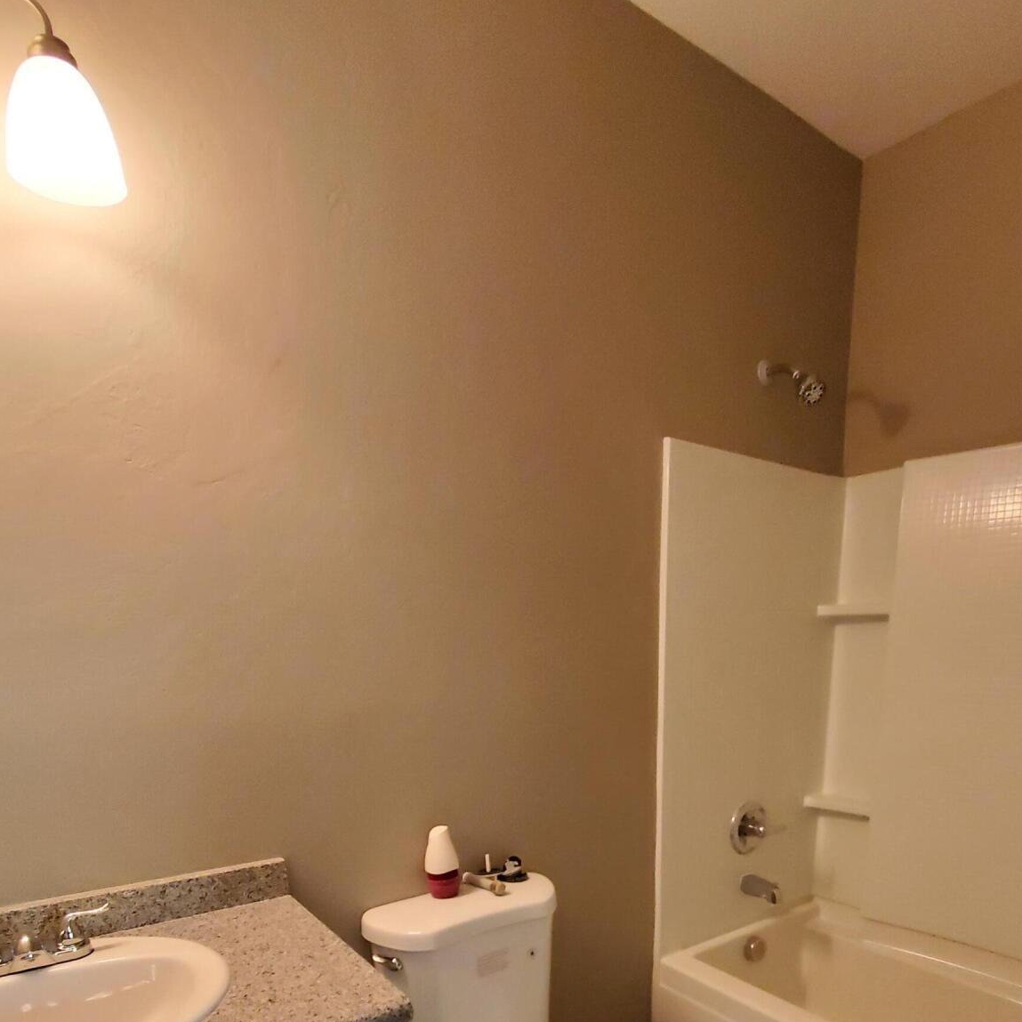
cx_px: 594
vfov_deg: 66.3
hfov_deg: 74.3
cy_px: 849
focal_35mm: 20
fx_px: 668
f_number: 2.2
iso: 640
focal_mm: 1.8
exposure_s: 1/59
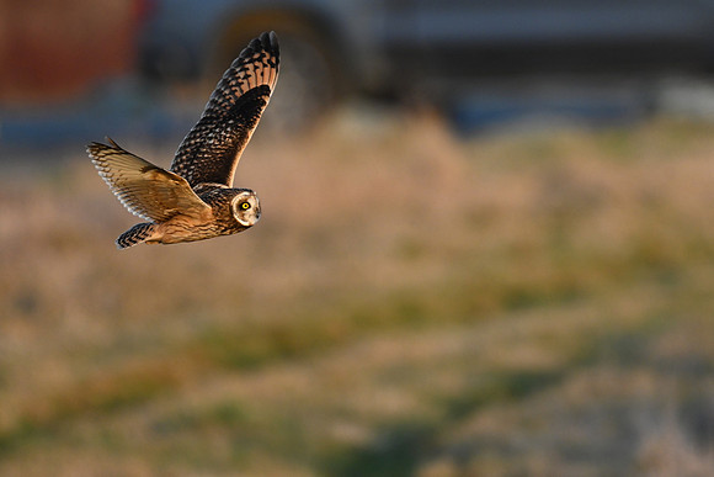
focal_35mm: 800
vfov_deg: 1.7
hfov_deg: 2.6
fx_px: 15870
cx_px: 357
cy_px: 238
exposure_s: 1/800
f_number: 6.3
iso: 900
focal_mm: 800
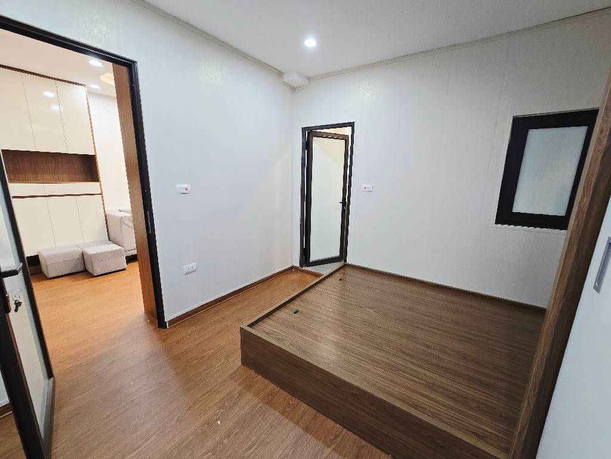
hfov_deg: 106.2
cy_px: 230
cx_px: 306
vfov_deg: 89.9
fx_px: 229
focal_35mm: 13
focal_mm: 2.2
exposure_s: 1/50
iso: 200
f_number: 2.2
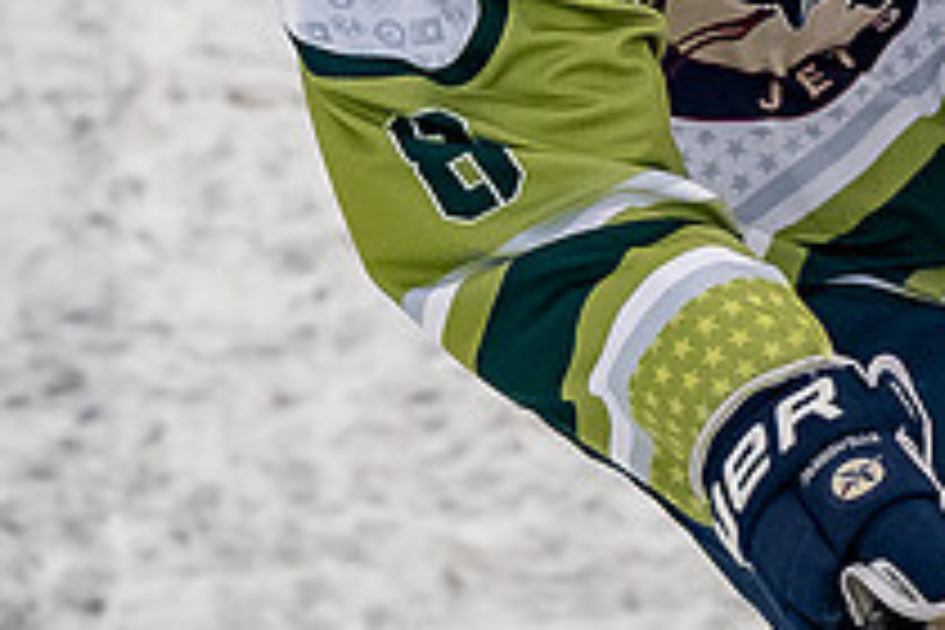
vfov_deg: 1.0
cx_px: 620
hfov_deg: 1.4
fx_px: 37561
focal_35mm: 1431
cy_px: -503
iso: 2000
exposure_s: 1/800
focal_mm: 200
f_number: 3.2
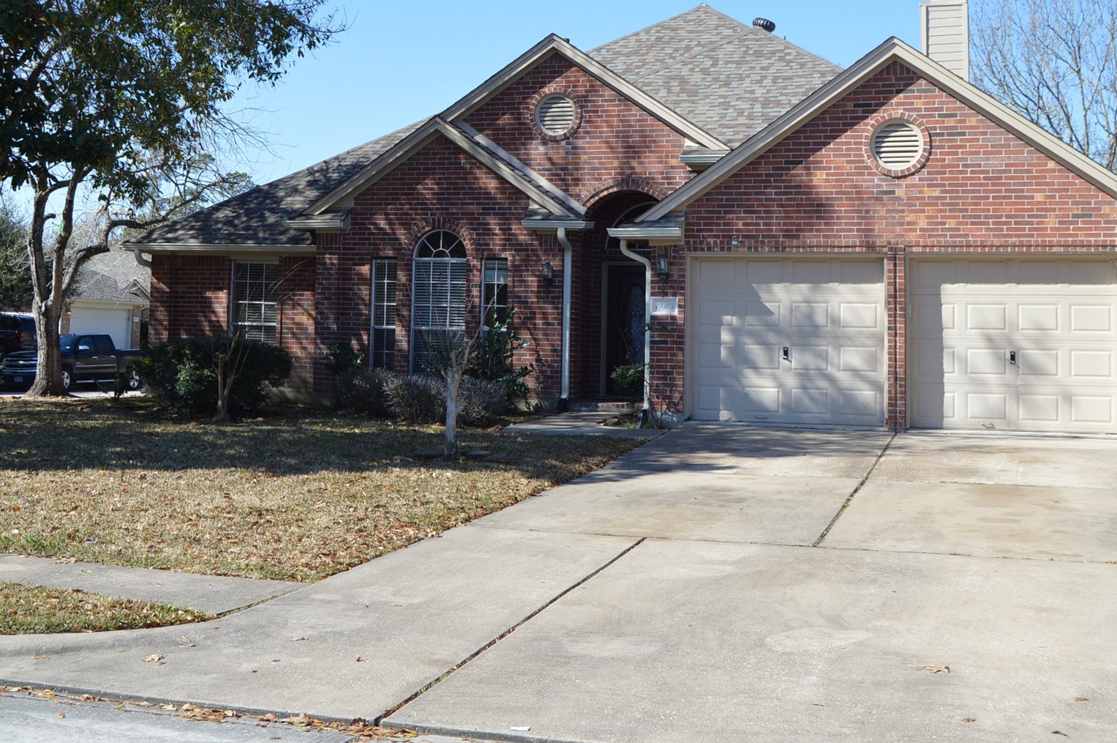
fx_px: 1457
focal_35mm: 47
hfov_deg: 41.8
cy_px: 221
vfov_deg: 28.3
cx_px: 456
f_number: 7.1
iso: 100
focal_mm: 22
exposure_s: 1/200
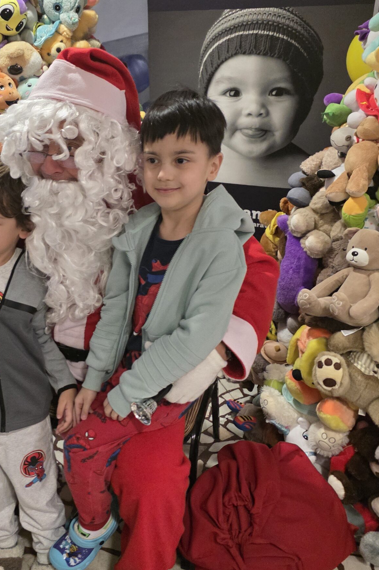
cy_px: 270
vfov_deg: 54.4
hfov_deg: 36.6
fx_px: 553
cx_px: 80
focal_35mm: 35
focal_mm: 6.3
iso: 1250
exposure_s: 1/100
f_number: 1.7
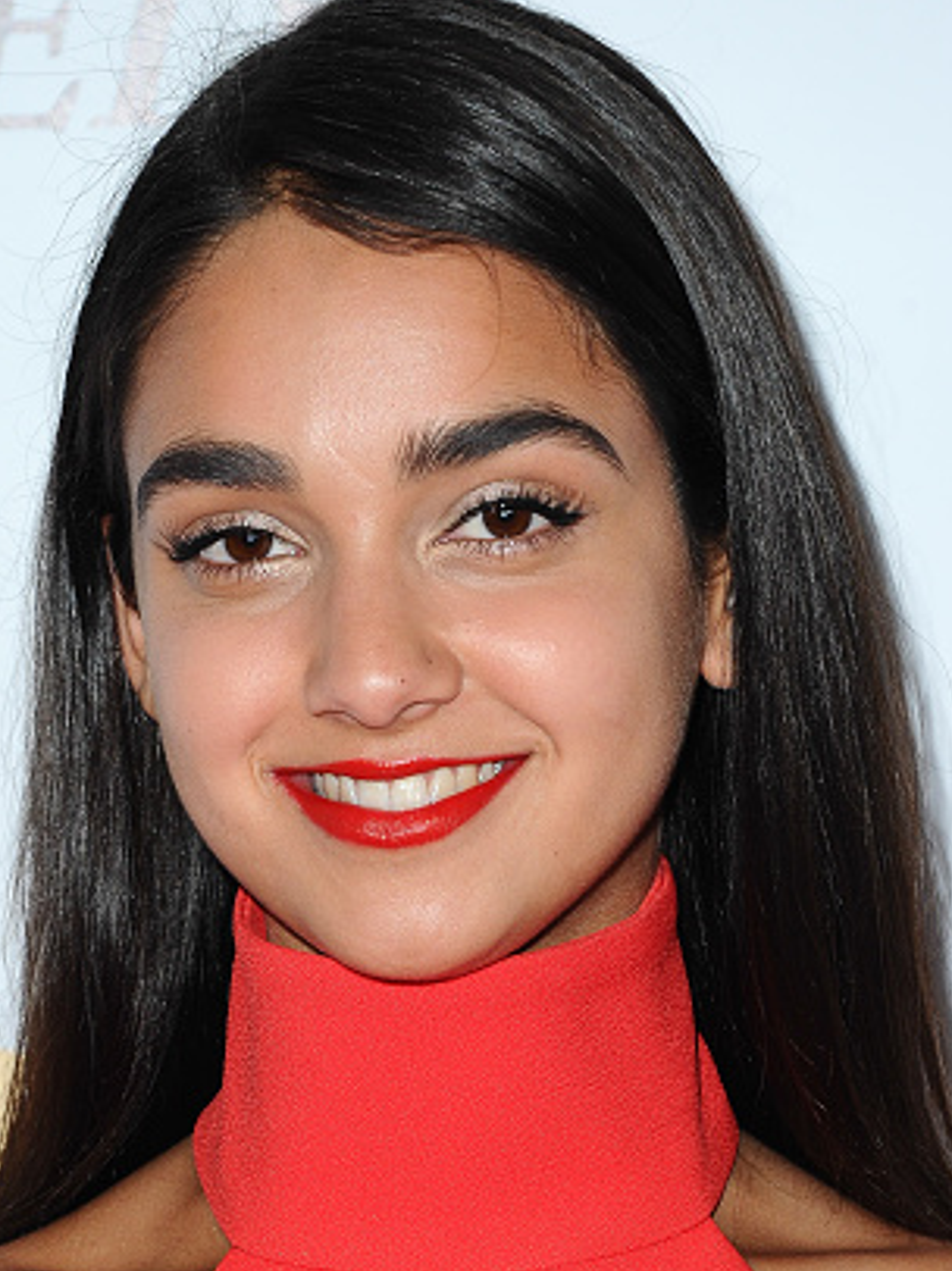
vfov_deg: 9.7
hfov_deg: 7.3
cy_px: 839
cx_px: 456
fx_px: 7488
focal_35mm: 204
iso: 800
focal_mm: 145
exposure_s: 1/250
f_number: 7.1
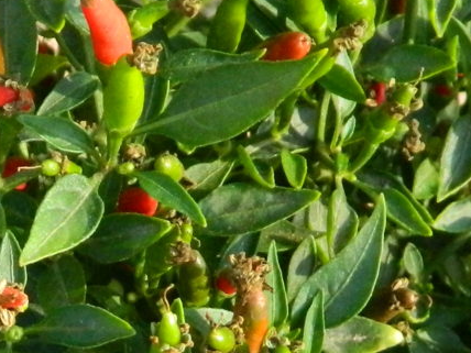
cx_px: 30
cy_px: 485
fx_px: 2136
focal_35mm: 157
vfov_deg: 9.3
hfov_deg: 12.5
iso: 360
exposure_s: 1/250
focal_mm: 6.2
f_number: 3.3
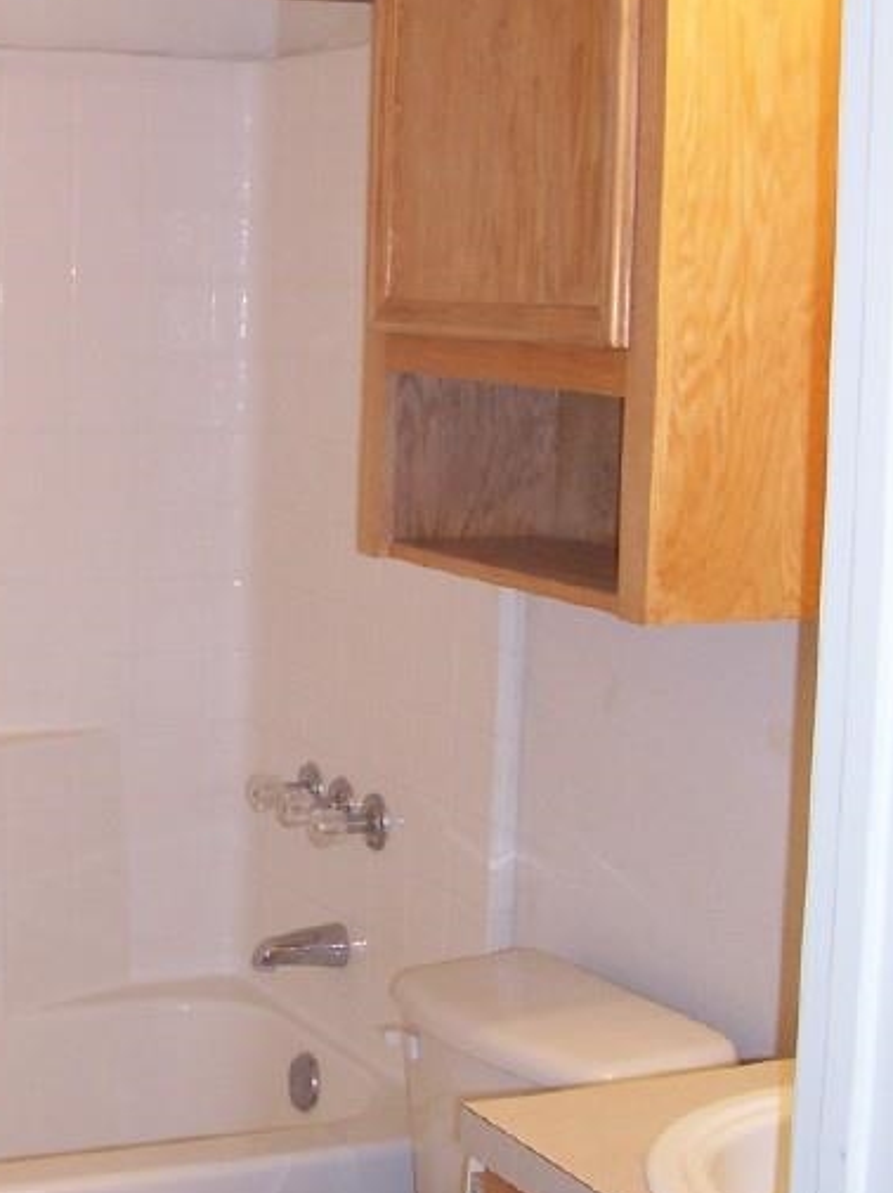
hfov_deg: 21.0
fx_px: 2376
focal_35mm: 69
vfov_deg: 28.1
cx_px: 158
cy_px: 491
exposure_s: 1/60
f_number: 2.7
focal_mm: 5.6
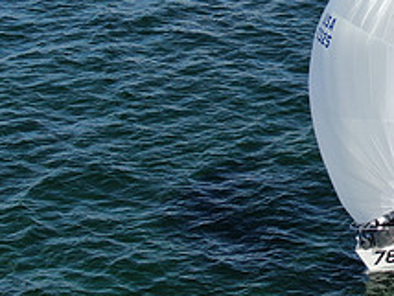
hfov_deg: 14.7
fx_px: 1481
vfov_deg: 11.3
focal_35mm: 130
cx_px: 458
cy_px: 19
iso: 100
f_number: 3.8
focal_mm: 8.6
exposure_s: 1/800
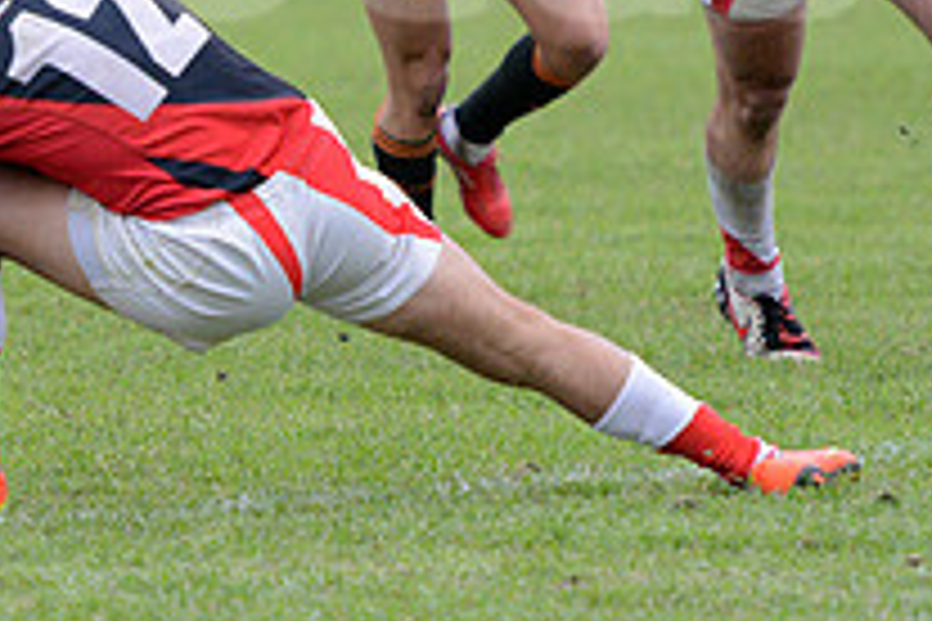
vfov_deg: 2.2
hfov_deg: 3.3
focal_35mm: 615
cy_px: -133
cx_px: -252
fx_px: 15920
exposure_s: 1/500
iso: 3200
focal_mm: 220
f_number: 4
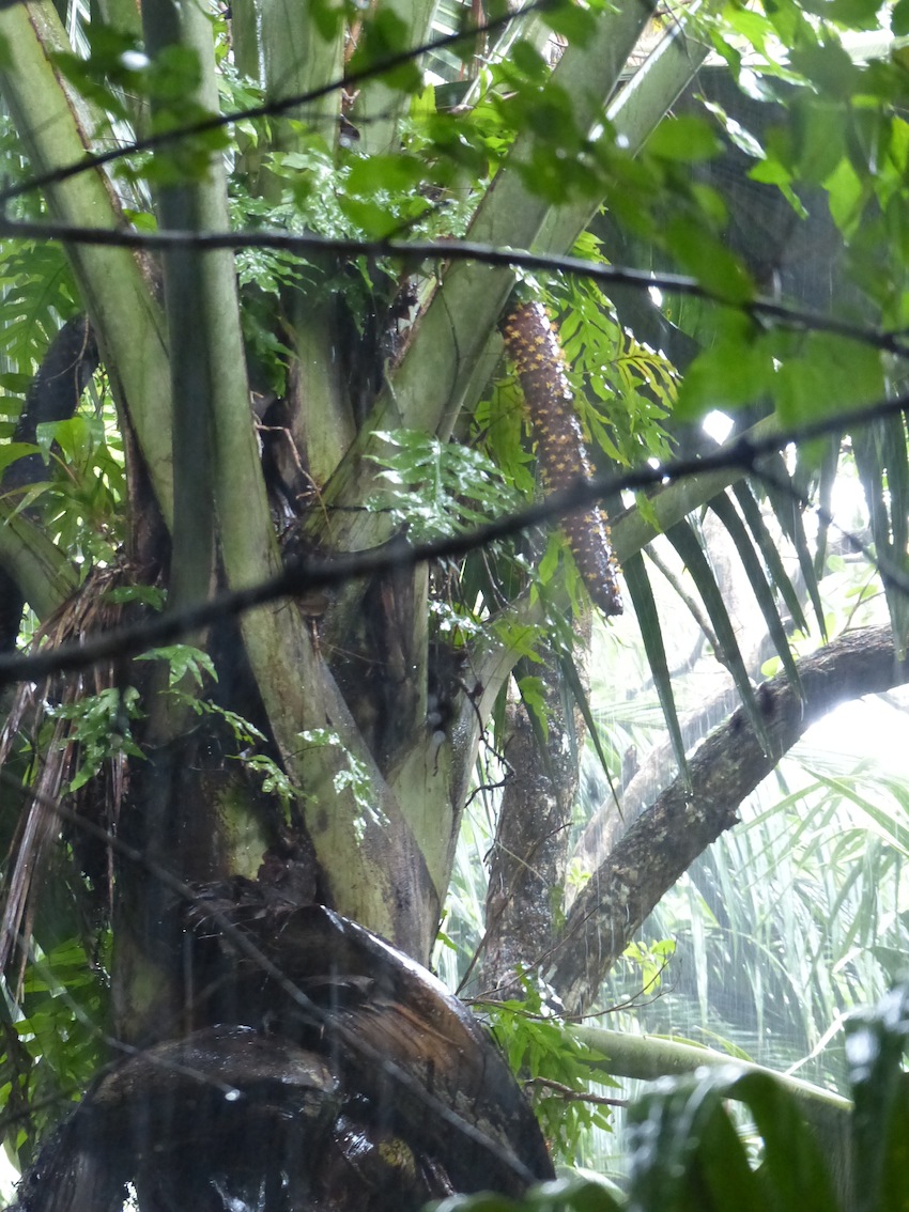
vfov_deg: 9.2
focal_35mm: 214
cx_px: 454
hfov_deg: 6.9
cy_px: 606
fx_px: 7496
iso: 800
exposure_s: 1/40
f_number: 2.8
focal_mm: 38.5
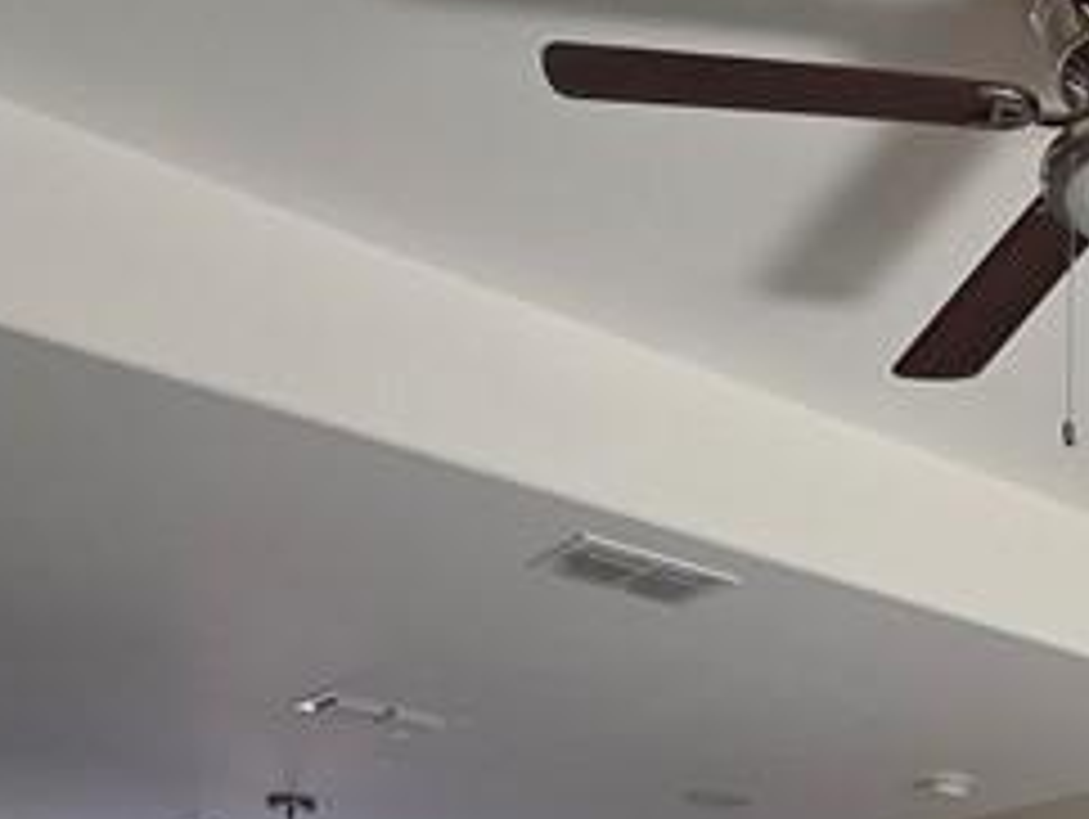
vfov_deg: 22.6
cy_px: 1166
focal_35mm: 55
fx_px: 1732
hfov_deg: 31.4
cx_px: 1166
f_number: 1.9
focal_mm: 2.2
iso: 250
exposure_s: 1/120
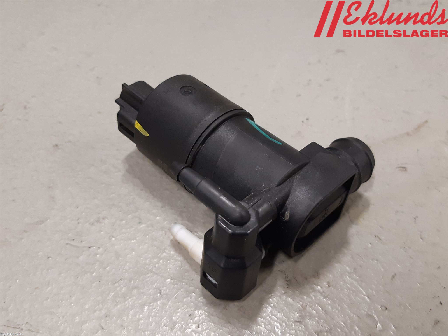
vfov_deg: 53.1
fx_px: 336
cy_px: 168
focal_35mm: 26
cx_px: 224
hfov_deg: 67.3
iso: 160
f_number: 1.7
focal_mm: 3.93
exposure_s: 1/50
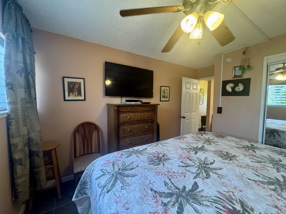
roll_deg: +0.7
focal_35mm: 14
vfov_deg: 85.7
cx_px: 143
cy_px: 107
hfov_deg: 102.1
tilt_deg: -3.5
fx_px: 116
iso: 320
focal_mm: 2.22
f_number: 2.2
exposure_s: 1/60
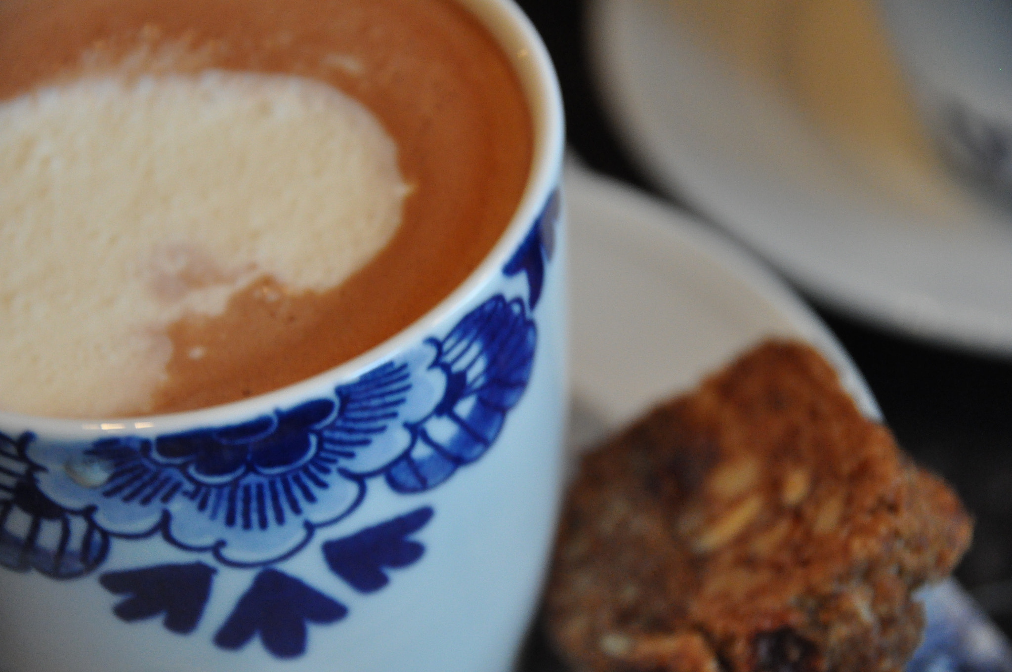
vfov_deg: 7.0
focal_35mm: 195
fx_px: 5475
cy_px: 336
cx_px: 506
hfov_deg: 10.6
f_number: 5.6
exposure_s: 1/80
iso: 2000
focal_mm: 130
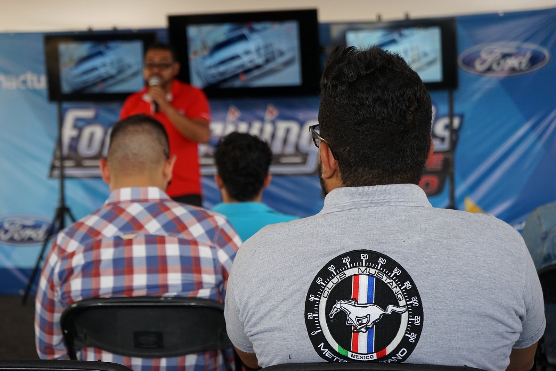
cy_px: 186
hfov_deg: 29.2
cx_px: 278
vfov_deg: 19.7
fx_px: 1066
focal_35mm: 69
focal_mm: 69
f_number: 5.6
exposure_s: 1/160
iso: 640
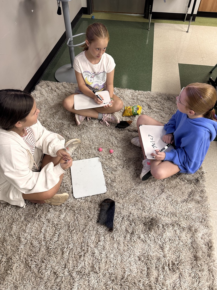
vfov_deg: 71.6
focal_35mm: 24
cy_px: 145
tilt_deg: -50.7
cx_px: 108
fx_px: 201
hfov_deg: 56.8
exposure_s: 1/60
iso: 200
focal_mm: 6.86
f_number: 1.78
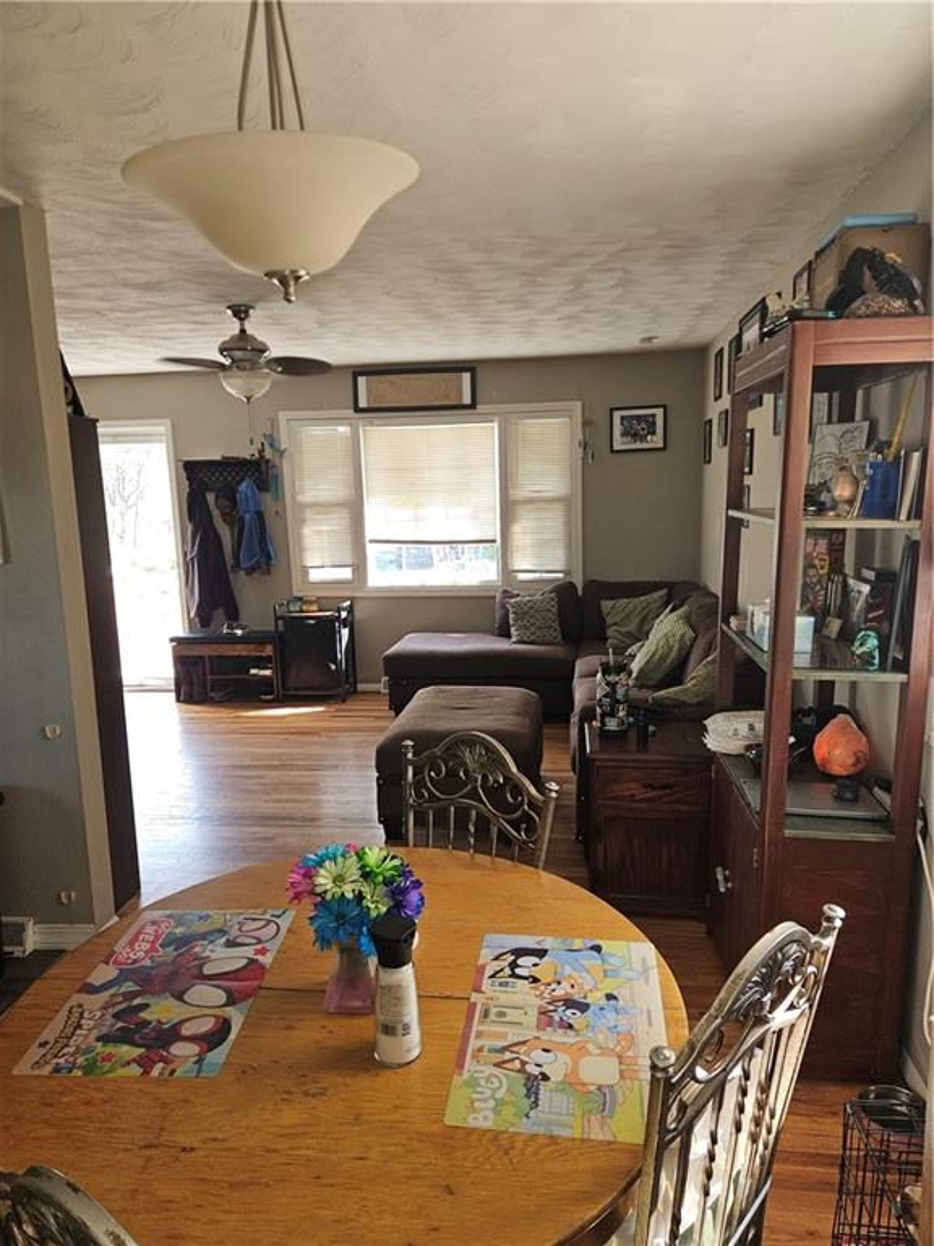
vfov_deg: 73.9
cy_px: 623
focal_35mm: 23
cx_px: 467
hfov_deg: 58.9
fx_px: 827
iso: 40
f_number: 1.8
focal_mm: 5.4
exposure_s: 1/60
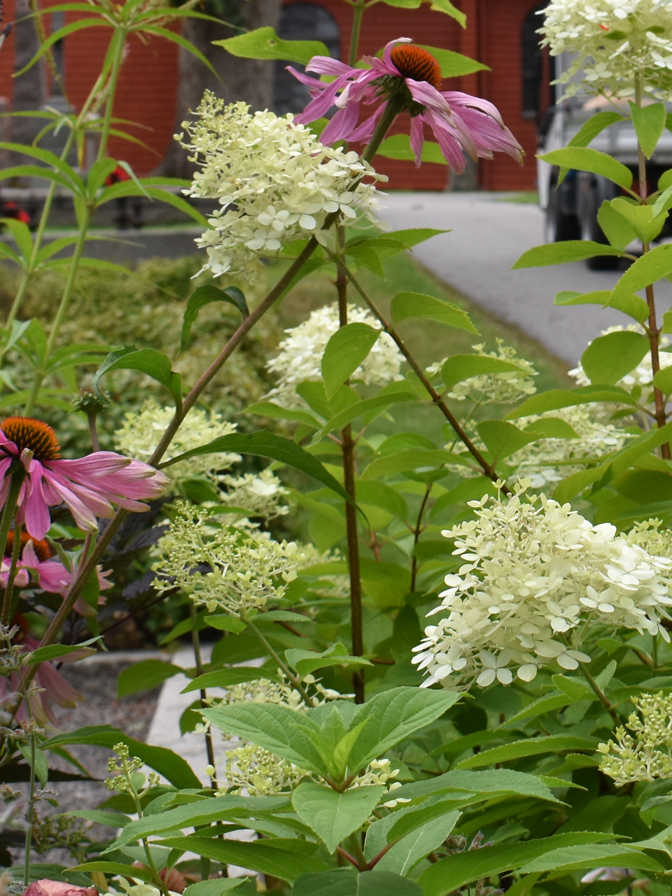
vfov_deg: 18.5
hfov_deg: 14.0
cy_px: 172
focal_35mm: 105
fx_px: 2726
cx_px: 566
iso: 400
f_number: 7.1
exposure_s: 1/200
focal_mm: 27
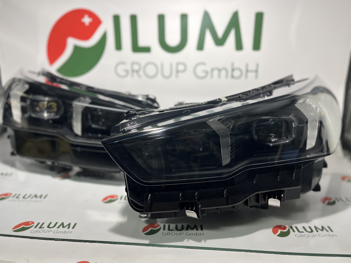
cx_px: 176
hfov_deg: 67.3
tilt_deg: -18.2
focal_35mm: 26
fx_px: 264
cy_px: 132
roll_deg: -1.0
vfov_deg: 53.1
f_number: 1.6
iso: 50
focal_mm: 5.1
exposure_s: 1/100
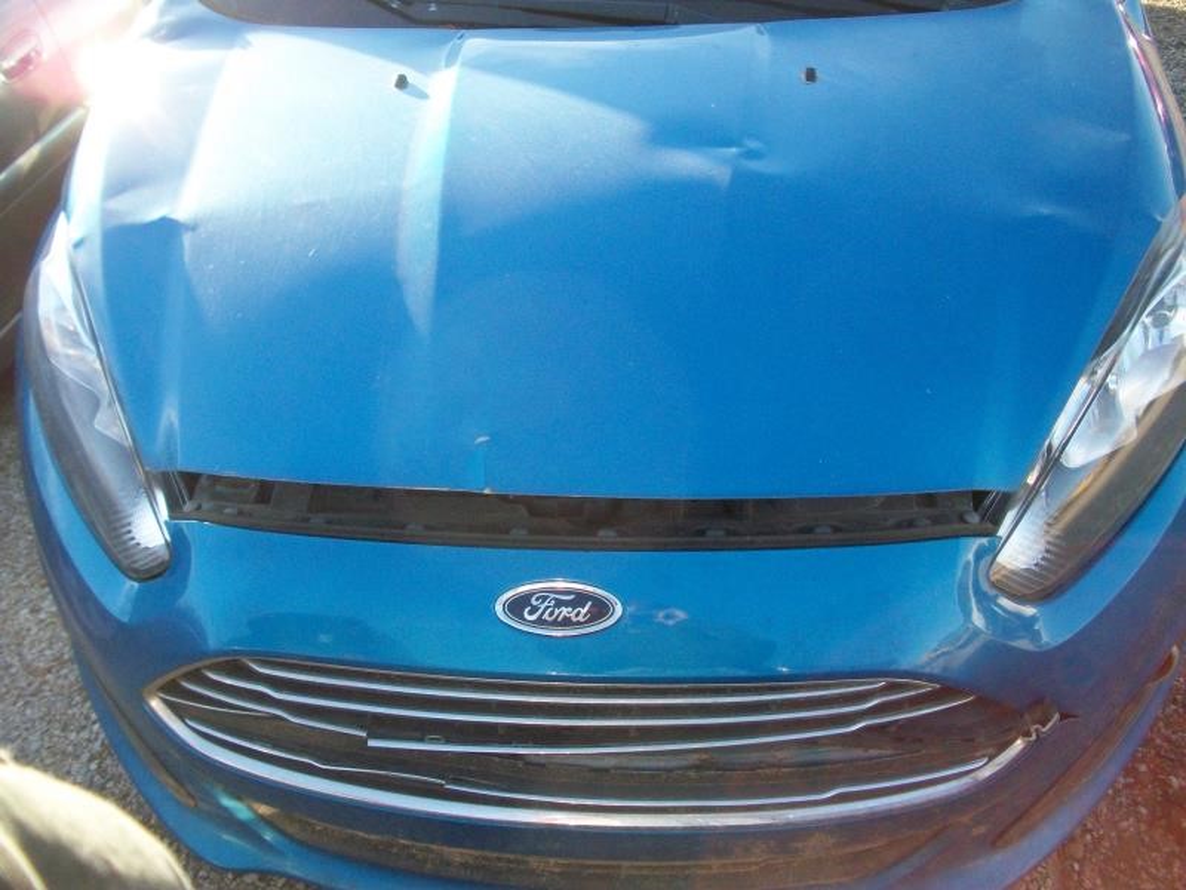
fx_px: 1199
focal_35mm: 35
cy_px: 445
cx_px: 593
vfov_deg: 40.7
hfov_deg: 52.6
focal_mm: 6.3
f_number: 3.1
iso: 358
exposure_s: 1/500
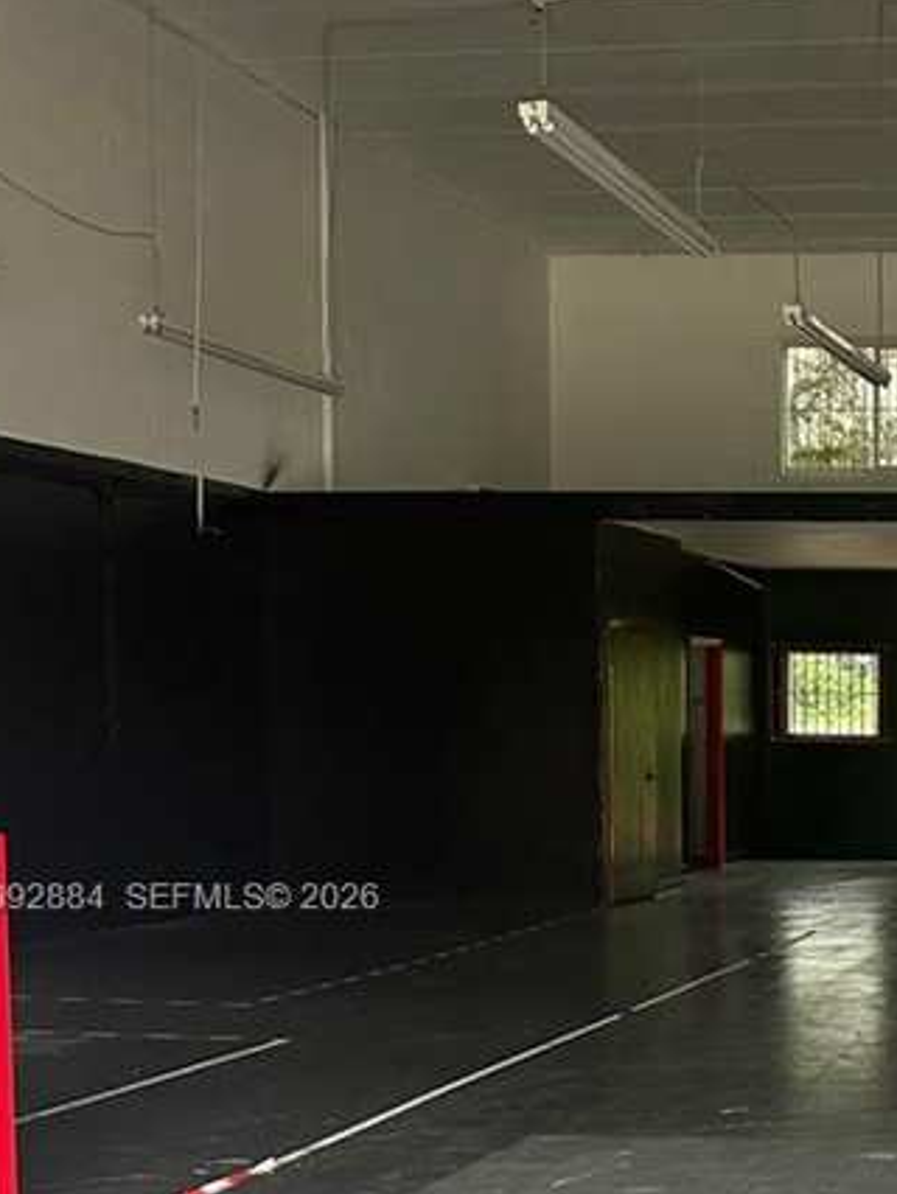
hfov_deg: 21.2
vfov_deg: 29.3
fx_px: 2244
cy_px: 900
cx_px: 1040
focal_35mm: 65
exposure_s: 1/60
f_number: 1.5
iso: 250
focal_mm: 5.7
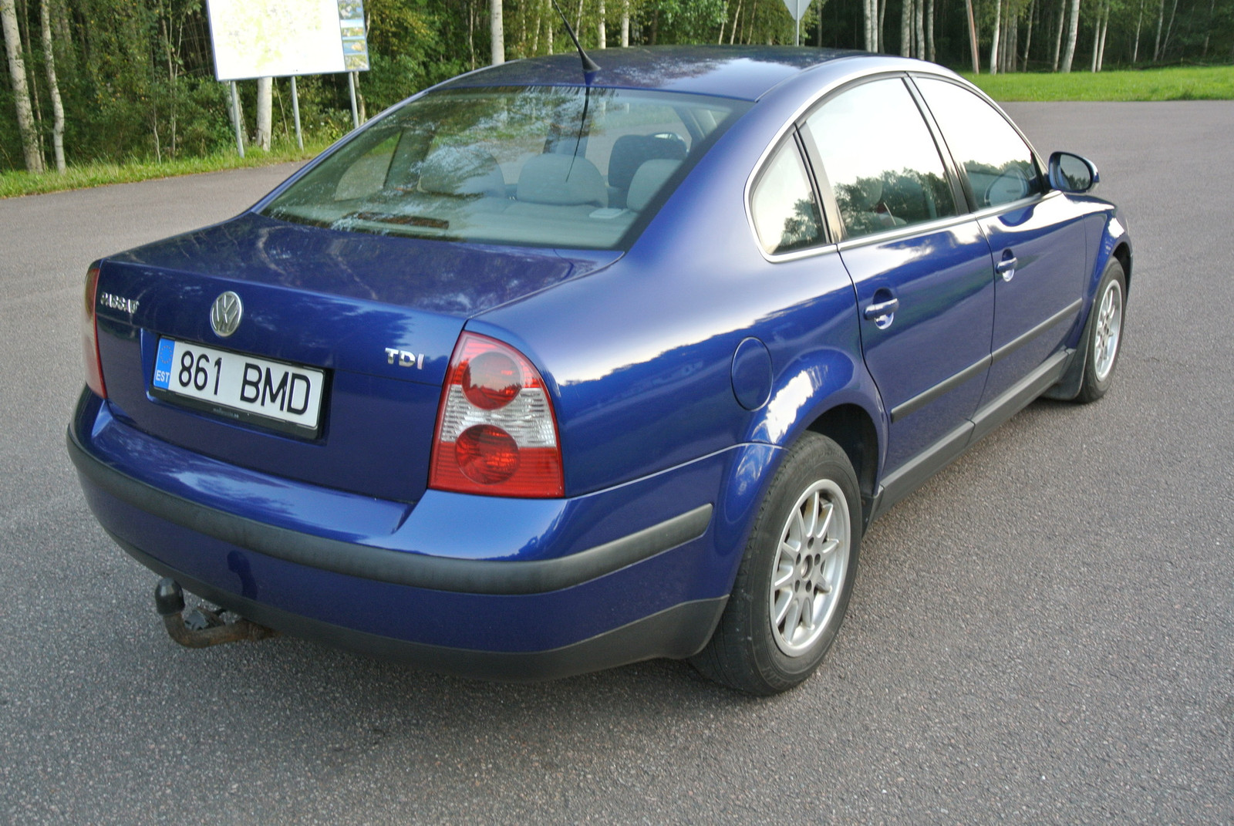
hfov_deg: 54.4
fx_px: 1201
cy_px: 413
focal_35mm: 35
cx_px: 617
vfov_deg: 38.0
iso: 220
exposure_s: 1/60
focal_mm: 13.1
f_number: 4
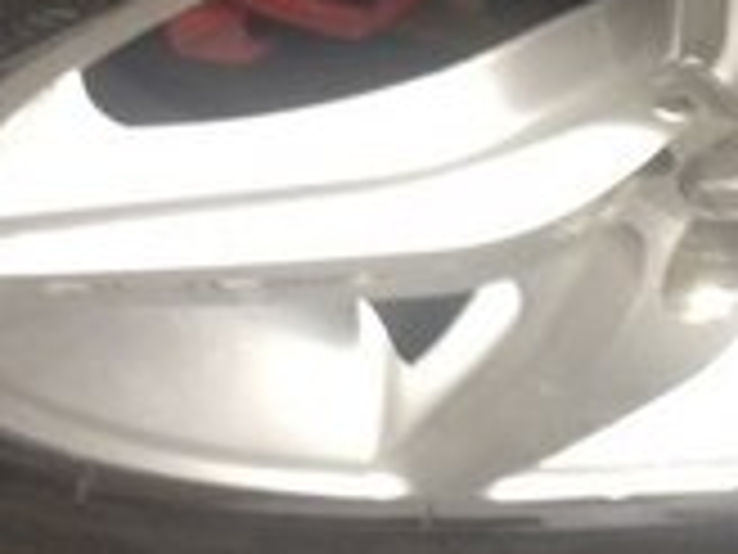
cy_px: -254
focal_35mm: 117
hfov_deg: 16.5
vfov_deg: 12.1
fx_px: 2494
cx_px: 729
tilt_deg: -54.4
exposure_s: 1/50
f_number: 2.2
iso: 50
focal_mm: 4.15
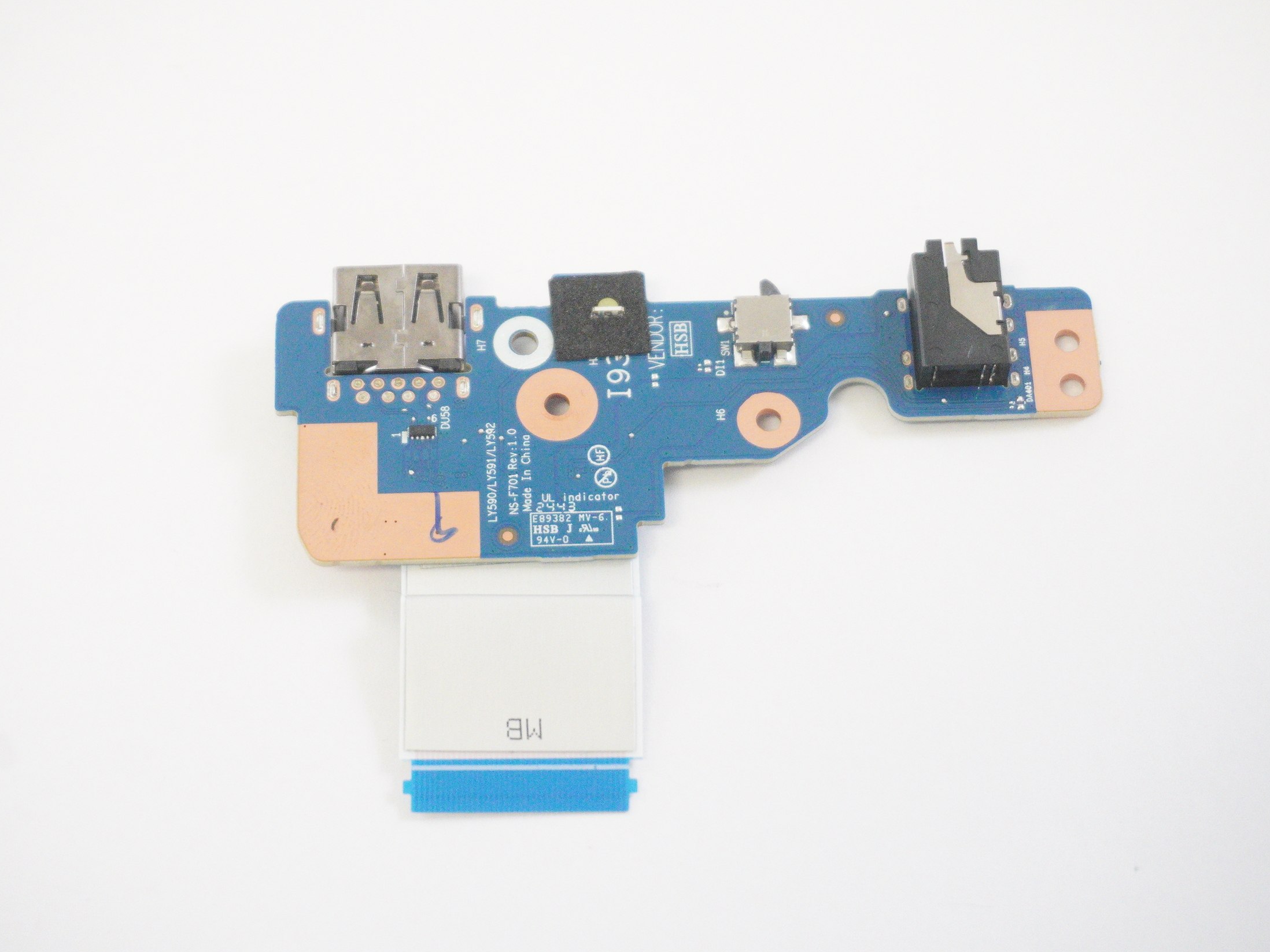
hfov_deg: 27.6
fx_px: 2588
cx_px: 626
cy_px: 477
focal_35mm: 71
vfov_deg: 20.9
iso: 8000
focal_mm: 43
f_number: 5.6
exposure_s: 1/250
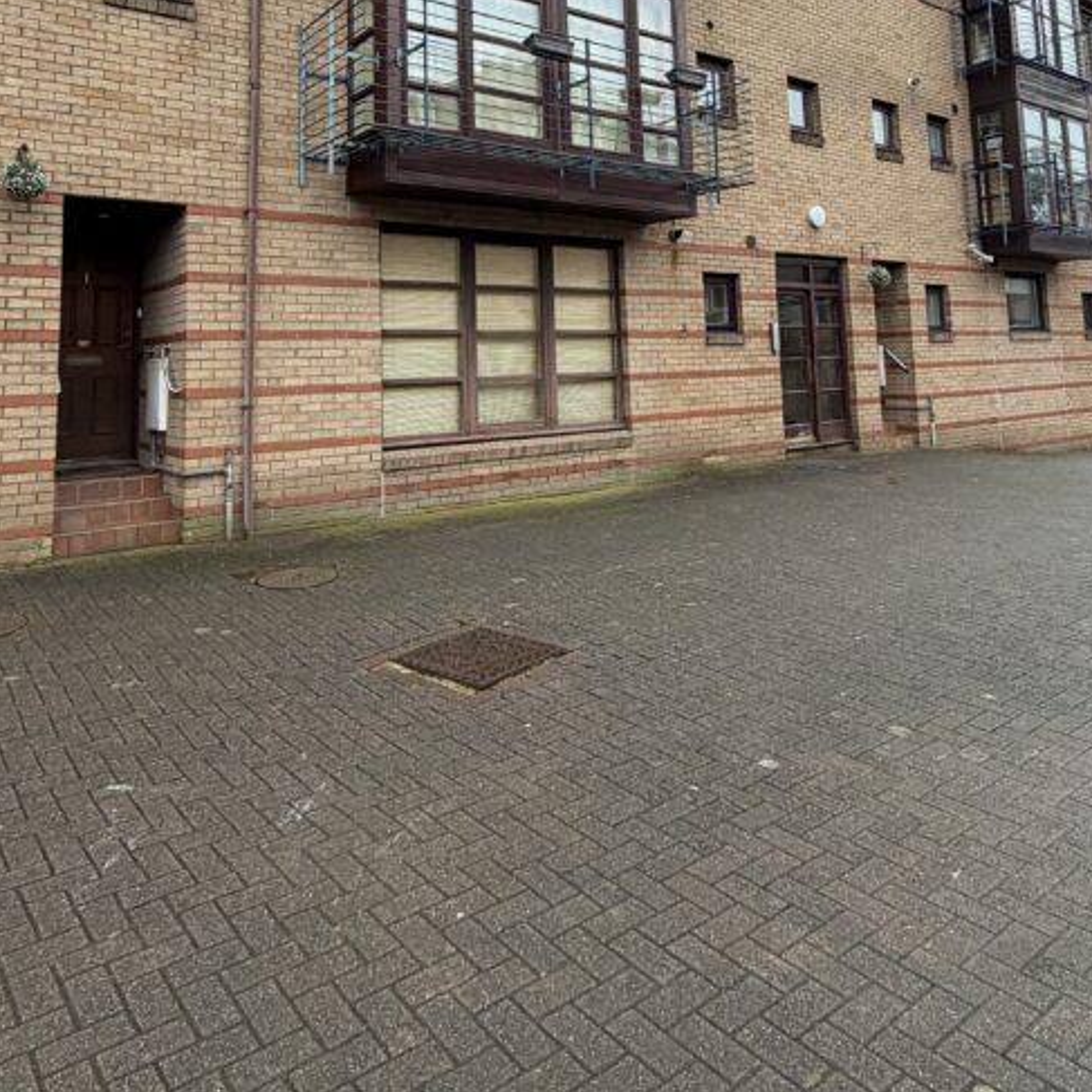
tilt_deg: +6.8
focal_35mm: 26
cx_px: 529
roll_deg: +1.5
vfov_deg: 57.8
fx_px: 928
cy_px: 271
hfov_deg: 60.9
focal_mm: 2.22
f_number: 2.2
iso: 64
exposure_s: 1/121
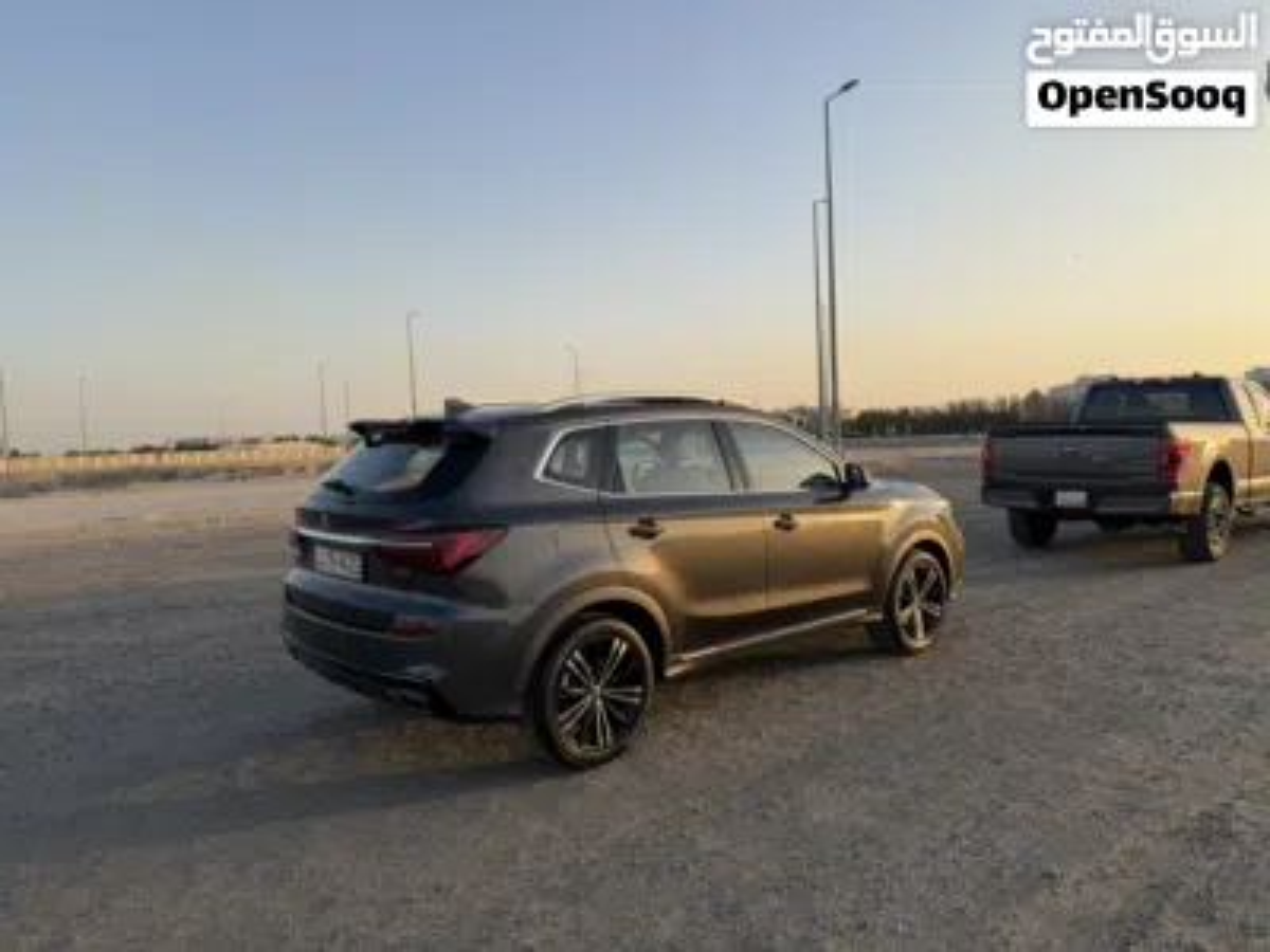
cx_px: 635
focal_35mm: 24
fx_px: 881
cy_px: 476
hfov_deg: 71.6
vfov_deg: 56.8
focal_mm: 6.76
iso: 80
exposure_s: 1/1464
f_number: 1.78
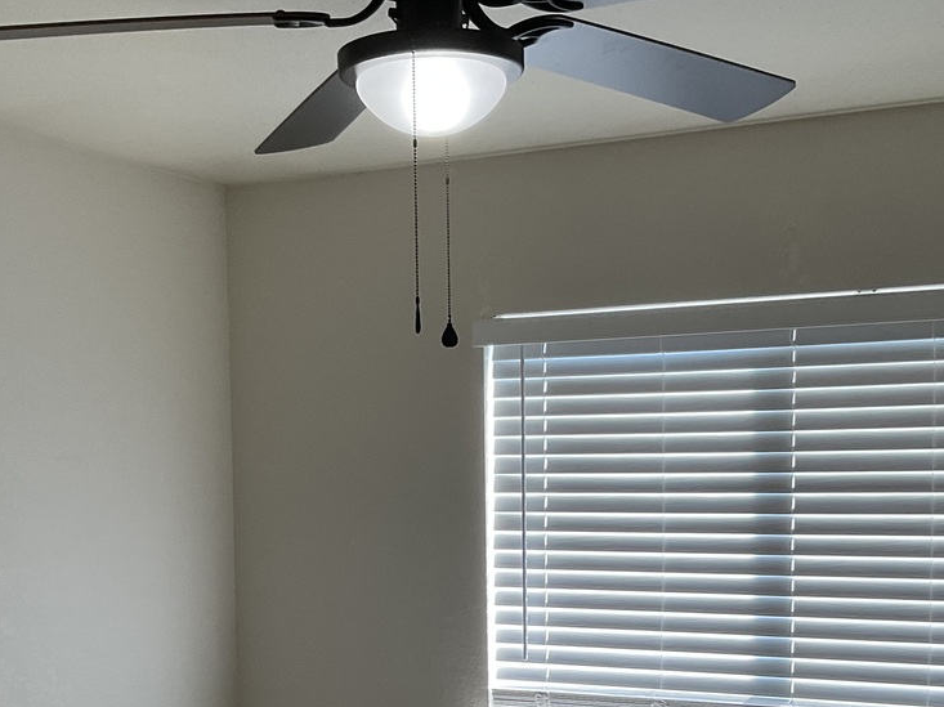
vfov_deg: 25.1
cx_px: 470
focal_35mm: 57
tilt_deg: -4.8
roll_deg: +0.2
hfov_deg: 33.8
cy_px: 601
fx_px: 1554
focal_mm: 3
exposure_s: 1/120
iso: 40
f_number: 1.8
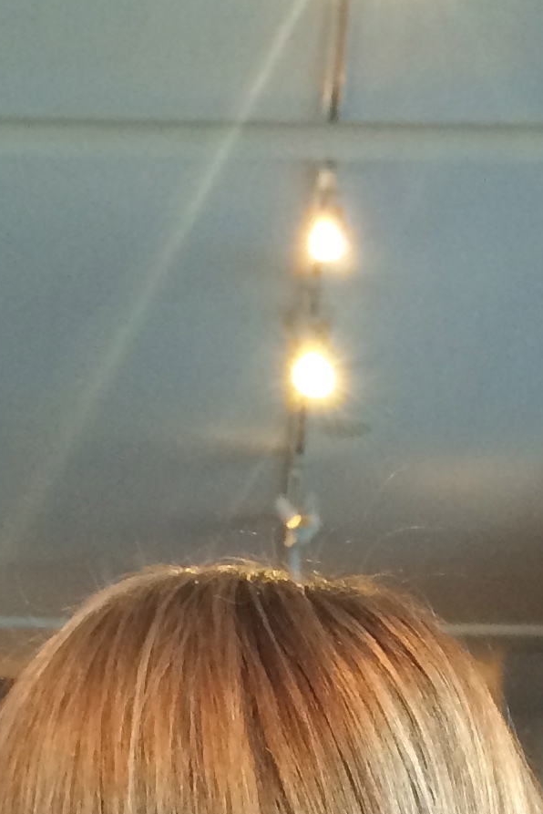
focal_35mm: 114
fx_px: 2577
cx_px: 344
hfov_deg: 12.0
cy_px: 1404
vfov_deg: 15.7
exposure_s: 1/30
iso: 50
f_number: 2.2
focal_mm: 4.12
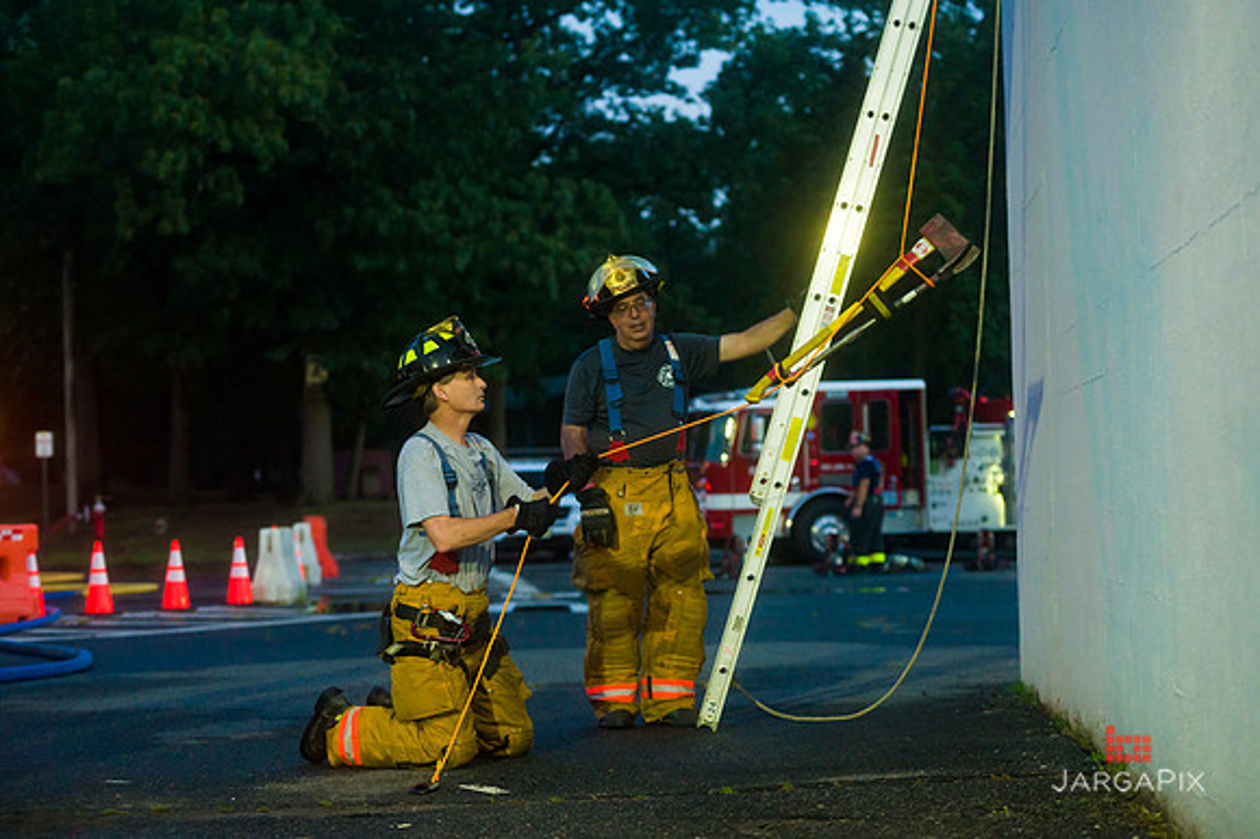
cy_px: 420
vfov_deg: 19.4
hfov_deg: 28.9
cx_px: 630
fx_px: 2449
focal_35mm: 70
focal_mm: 70
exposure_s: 1/125
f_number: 3.2
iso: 3200
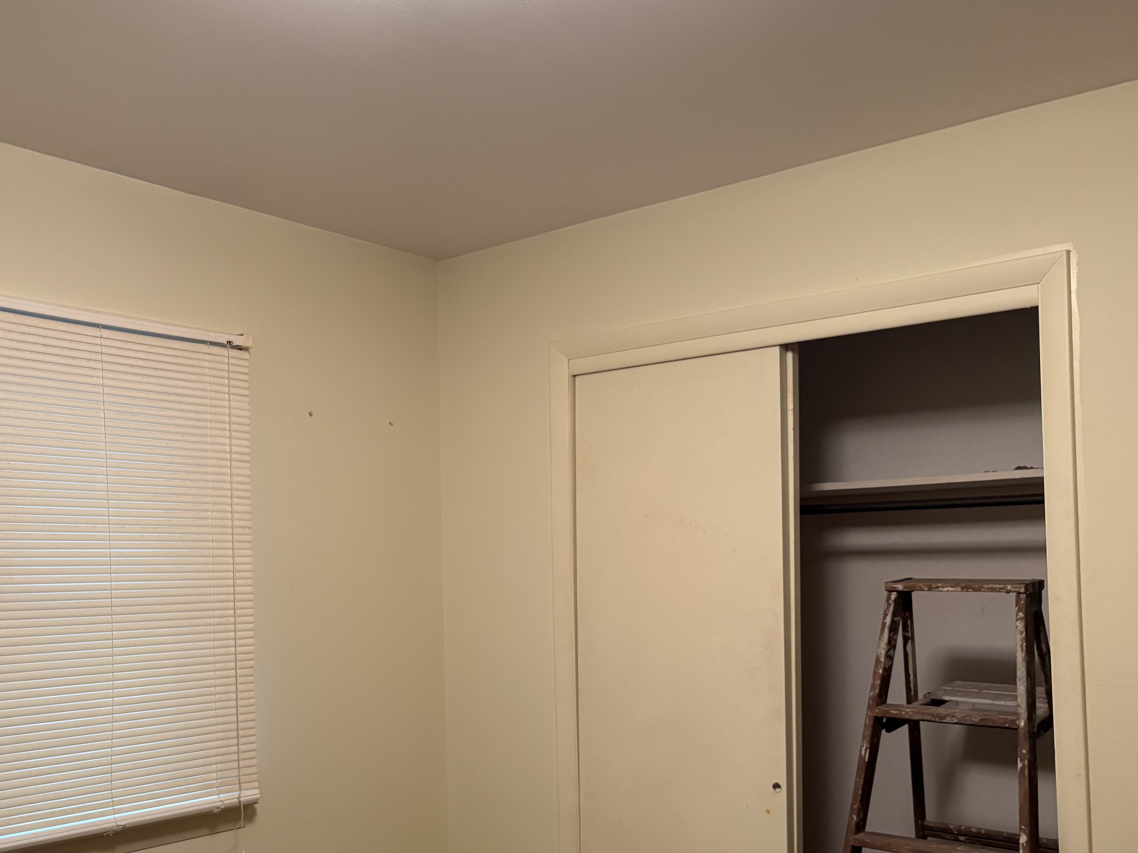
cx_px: 400
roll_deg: +0.8
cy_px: 524
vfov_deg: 40.5
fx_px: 1151
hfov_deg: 51.9
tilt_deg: +3.0
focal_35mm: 35
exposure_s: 1/60
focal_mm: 5.96
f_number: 1.6
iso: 250
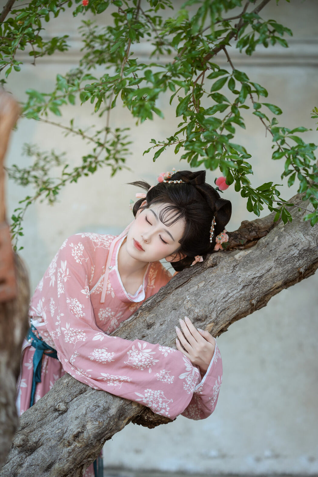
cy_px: 238
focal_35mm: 85
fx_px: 1126
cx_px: 159
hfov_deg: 16.1
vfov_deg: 23.9
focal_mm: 85
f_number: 1.8
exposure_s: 1/160
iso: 160
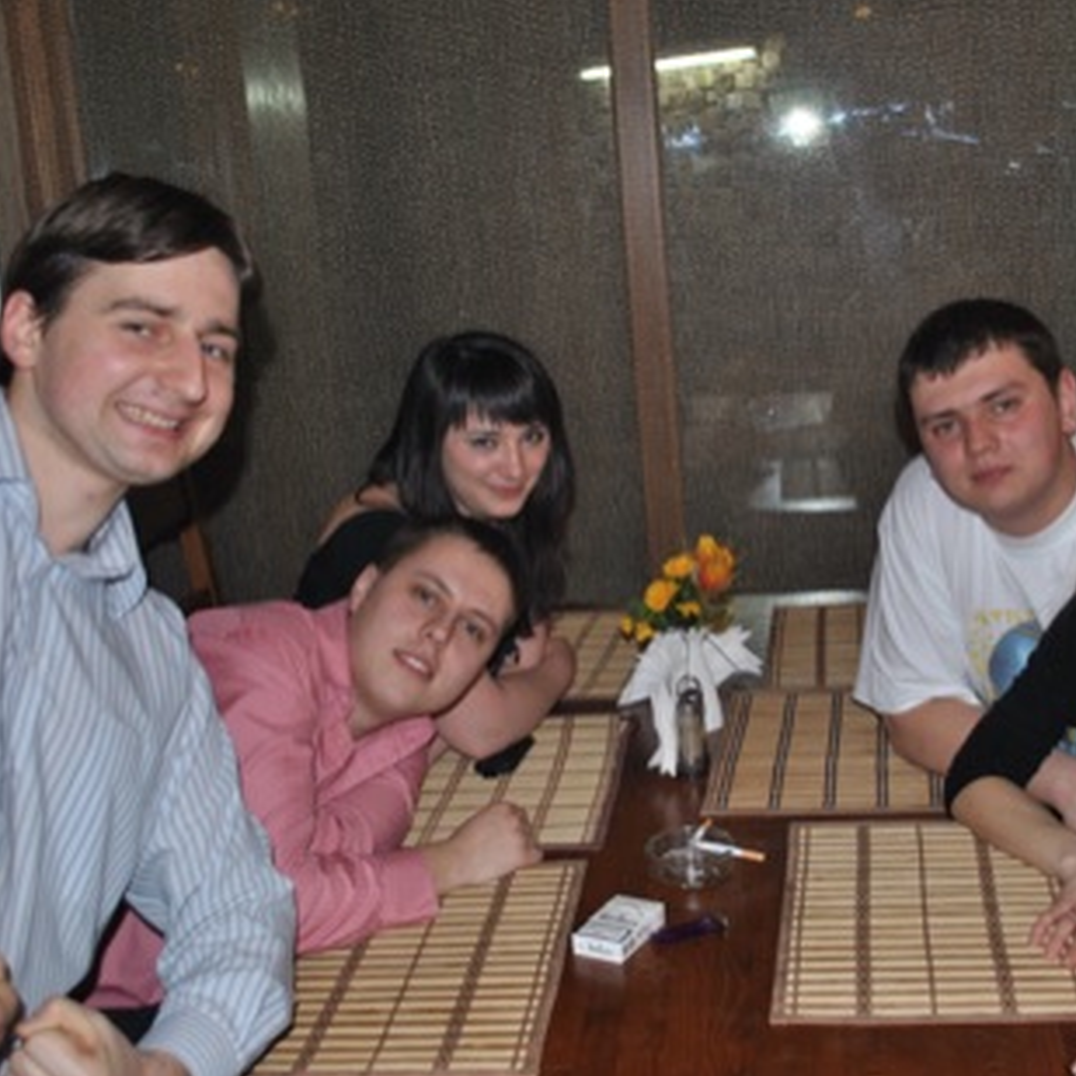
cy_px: 526
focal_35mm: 43
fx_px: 1512
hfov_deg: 38.7
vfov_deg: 39.2
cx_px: 714
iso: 200
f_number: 3.8
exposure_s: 1/60
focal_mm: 20
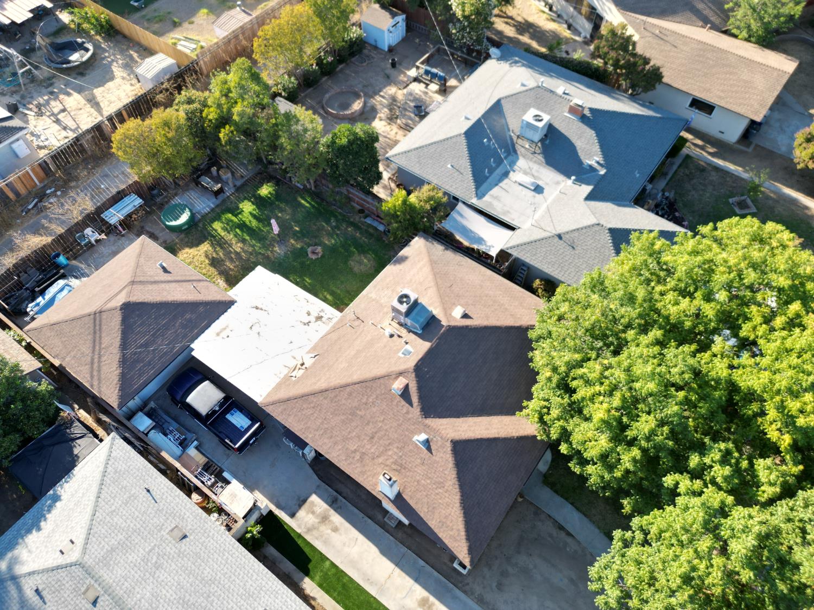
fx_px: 564
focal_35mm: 24
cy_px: 305
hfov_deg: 71.6
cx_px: 407
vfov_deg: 56.8
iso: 110
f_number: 1.7
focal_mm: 6.72
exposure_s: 1/640
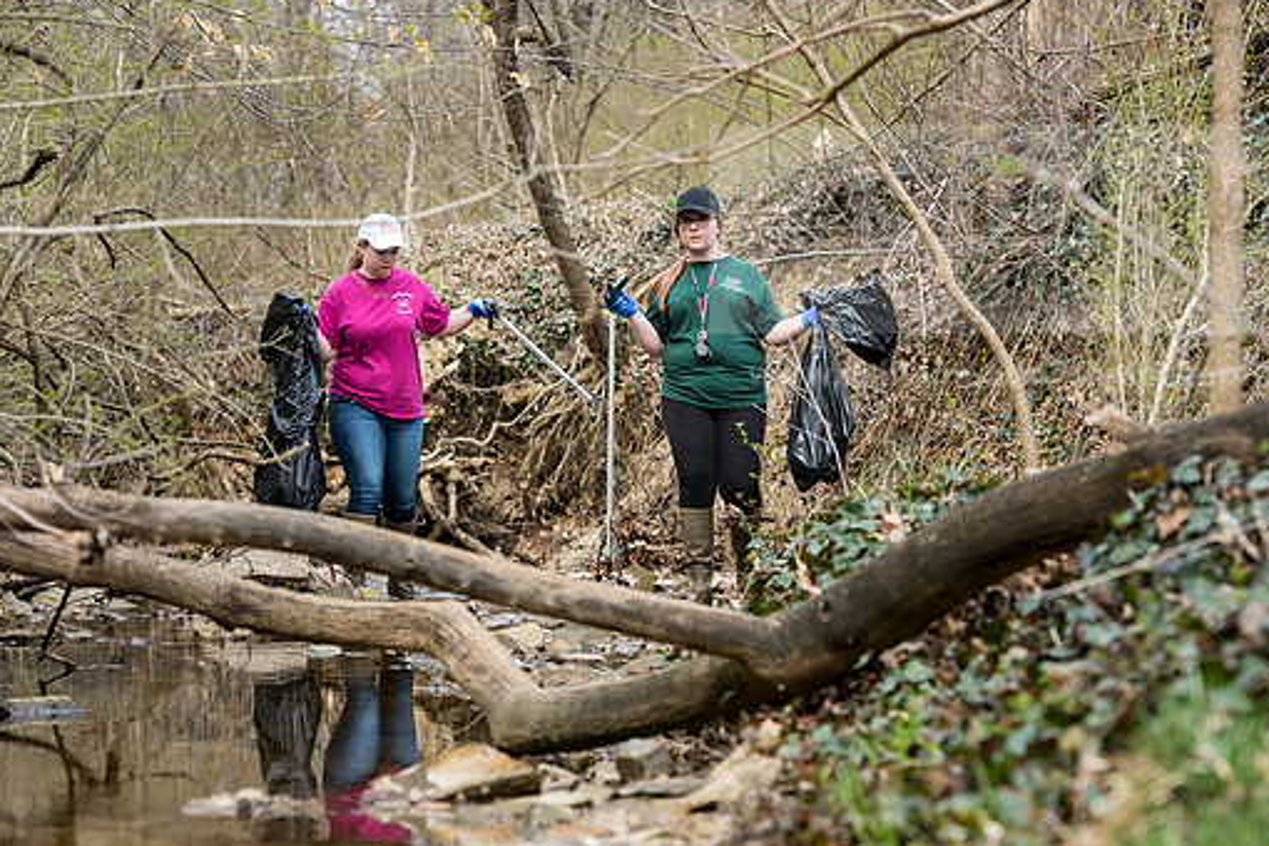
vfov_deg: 10.4
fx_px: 4653
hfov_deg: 15.5
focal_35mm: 132
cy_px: 427
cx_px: 634
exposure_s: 1/250
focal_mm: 116
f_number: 6.3
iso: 320
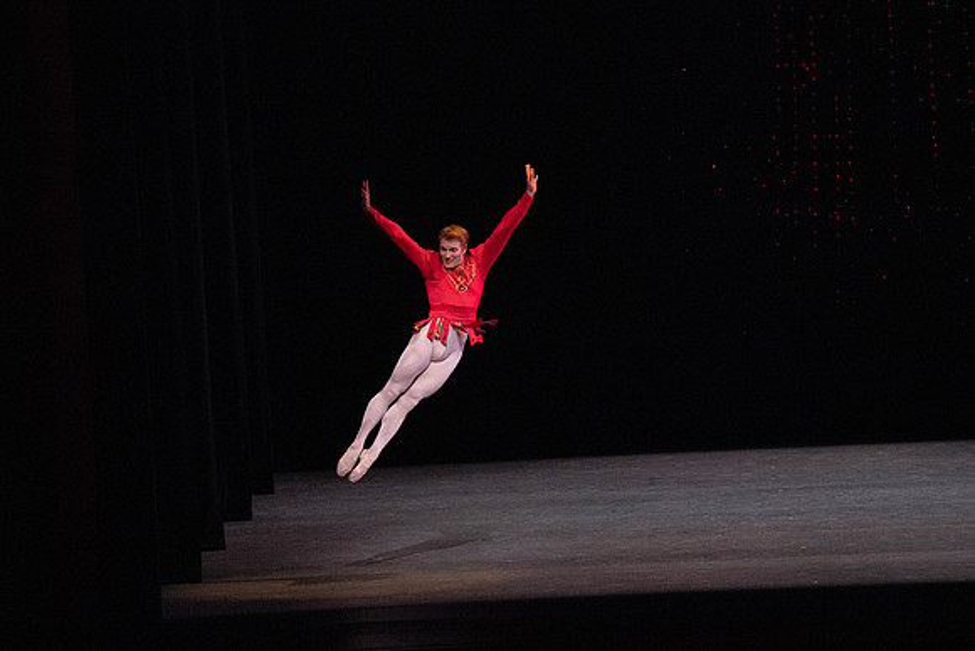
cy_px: 326
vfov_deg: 6.7
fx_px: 5580
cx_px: 488
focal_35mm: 206
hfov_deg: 10.0
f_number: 11
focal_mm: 206
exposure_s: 1/500
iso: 16000
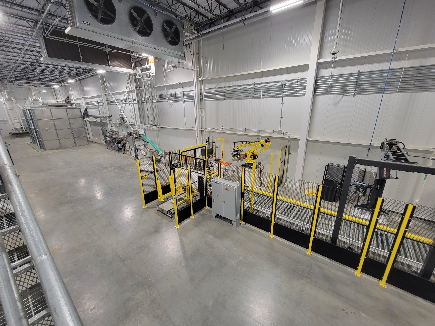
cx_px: 218
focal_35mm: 13
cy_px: 163
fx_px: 163
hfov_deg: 106.2
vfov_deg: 89.9
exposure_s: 1/60
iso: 160
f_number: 2.2
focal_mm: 2.2
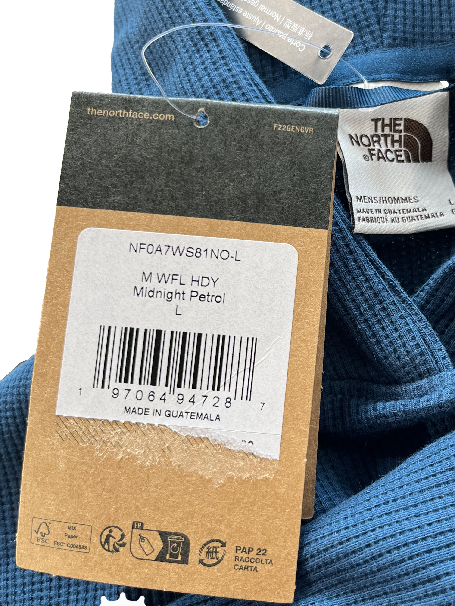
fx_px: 701
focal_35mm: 40
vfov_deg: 46.7
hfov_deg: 35.2
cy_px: 260
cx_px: 343
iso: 80
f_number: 1.6
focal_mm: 5.1
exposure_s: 1/60
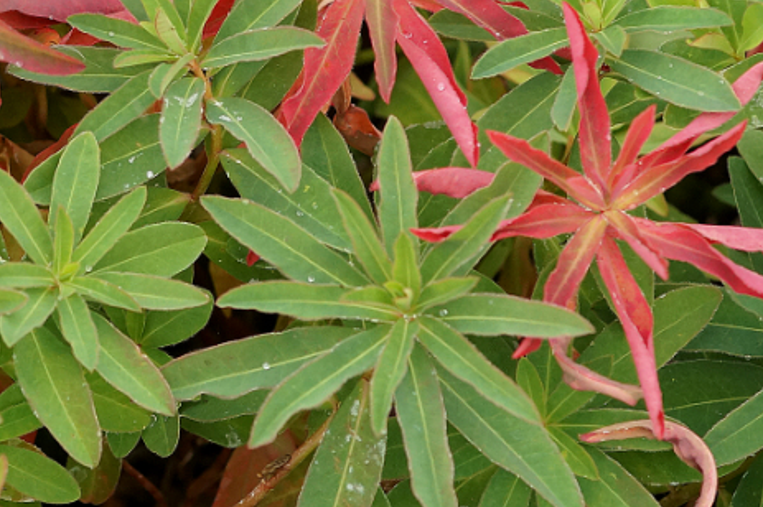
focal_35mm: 389
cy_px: -77
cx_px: 168
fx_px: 8239
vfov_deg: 3.5
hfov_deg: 5.3
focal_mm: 100
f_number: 5
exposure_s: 1/160
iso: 500
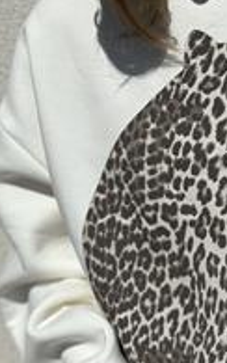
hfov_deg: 11.9
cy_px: 349
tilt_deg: -20.3
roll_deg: +0.2
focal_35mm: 108
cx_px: 259
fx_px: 1068
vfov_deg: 18.8
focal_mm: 6.86
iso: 64
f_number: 1.78
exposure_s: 1/23256
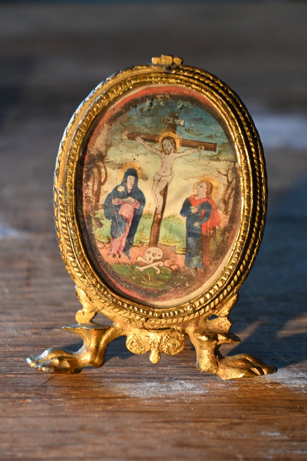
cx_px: 154
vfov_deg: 27.0
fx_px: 959
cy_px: 230
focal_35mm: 75
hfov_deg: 18.2
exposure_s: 1/100
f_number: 6.3
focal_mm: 50
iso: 3200
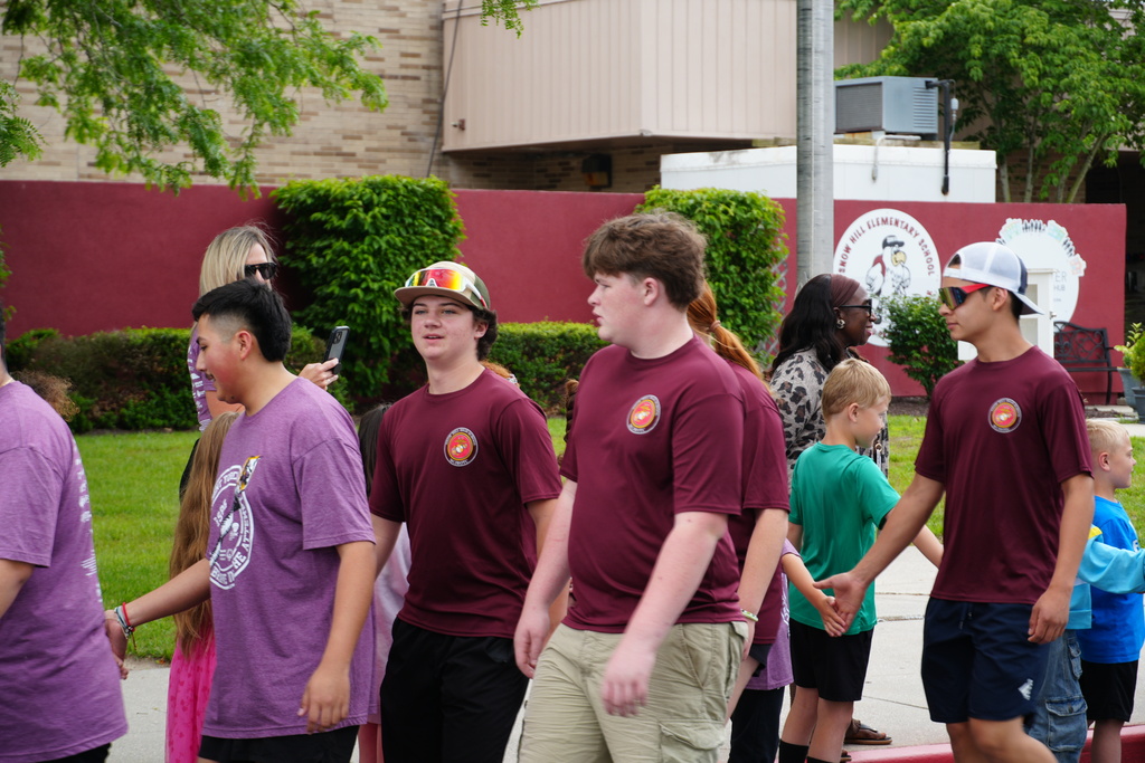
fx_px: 3340
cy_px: 382
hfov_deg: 19.5
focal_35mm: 105
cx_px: 572
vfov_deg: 13.0
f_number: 5.6
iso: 100
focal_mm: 70
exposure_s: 1/125
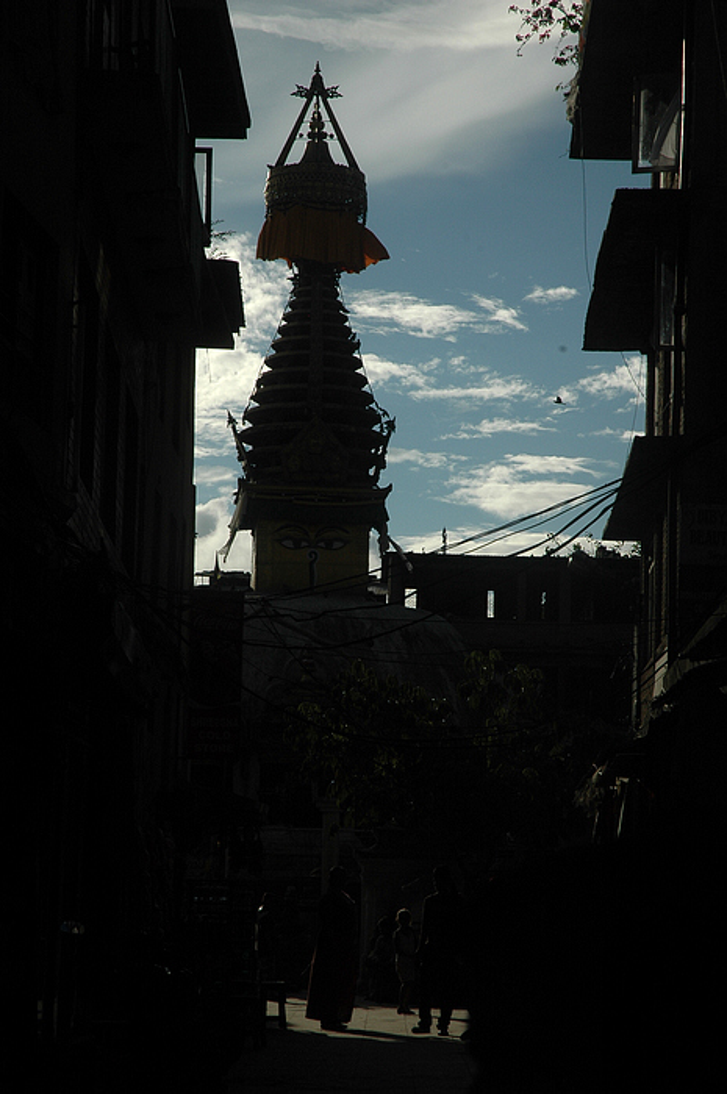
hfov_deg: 13.0
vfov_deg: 19.5
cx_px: 364
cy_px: 547
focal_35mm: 105
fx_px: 3188
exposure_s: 1/640
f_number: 16
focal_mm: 70
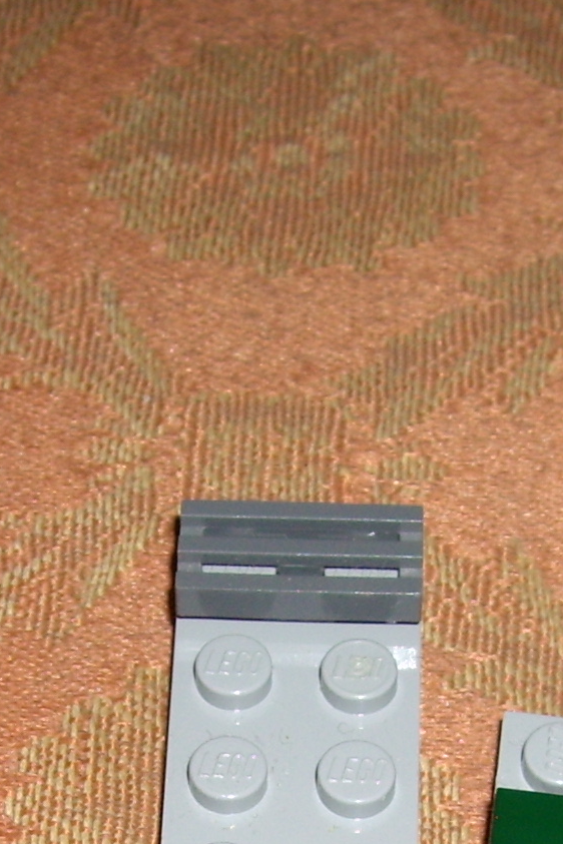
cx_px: 195
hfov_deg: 10.4
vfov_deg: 15.0
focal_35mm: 132
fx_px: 3096
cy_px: 1039
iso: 64
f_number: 4.3
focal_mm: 6.2
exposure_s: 1/40
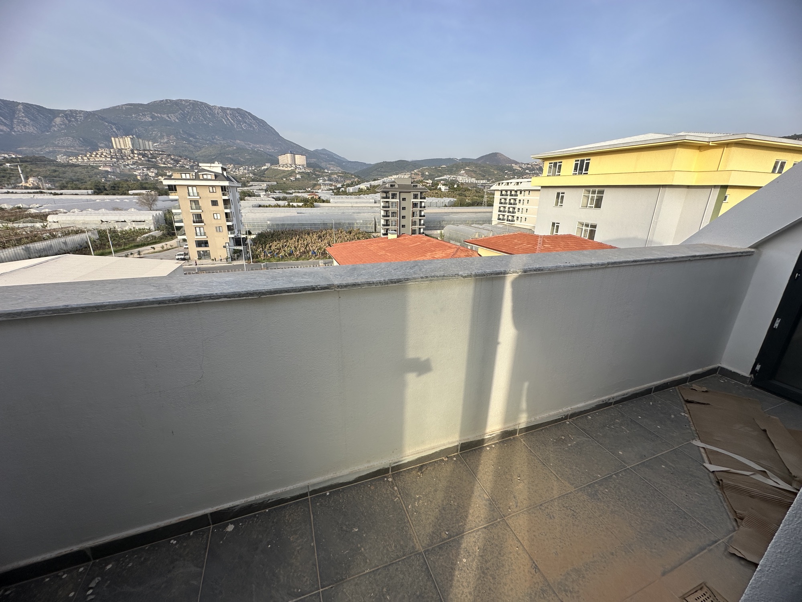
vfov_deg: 85.7
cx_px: 401
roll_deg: -0.6
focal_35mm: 14
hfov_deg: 102.1
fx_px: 324
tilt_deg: -18.2
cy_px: 301
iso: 40
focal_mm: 2.22
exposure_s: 1/593
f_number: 2.2
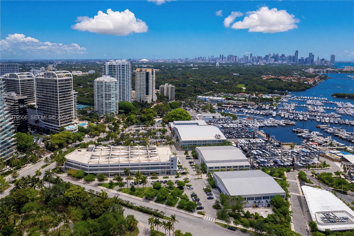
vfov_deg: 57.2
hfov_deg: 78.6
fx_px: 216
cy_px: 118
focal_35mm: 22
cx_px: 177
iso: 110
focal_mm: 8.38
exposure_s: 1/4000
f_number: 2.8
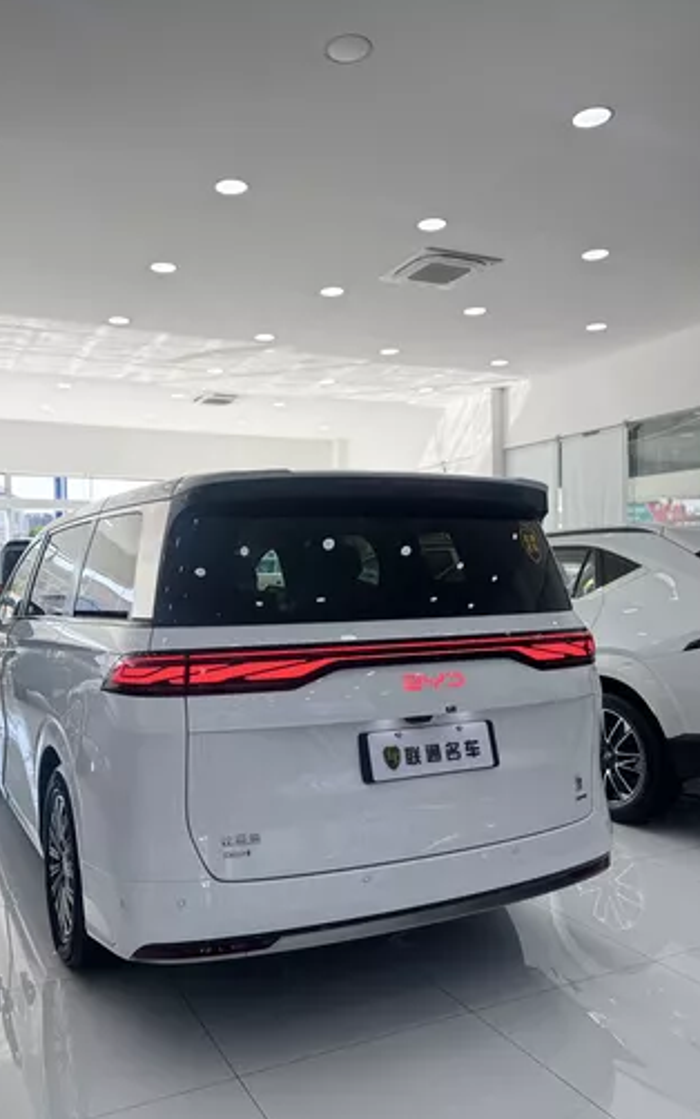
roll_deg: +0.6
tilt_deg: -0.6
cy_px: 581
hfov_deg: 45.8
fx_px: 824
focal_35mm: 27
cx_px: 288
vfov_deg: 68.4
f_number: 1.78
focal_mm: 6.76
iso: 80
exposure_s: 1/183
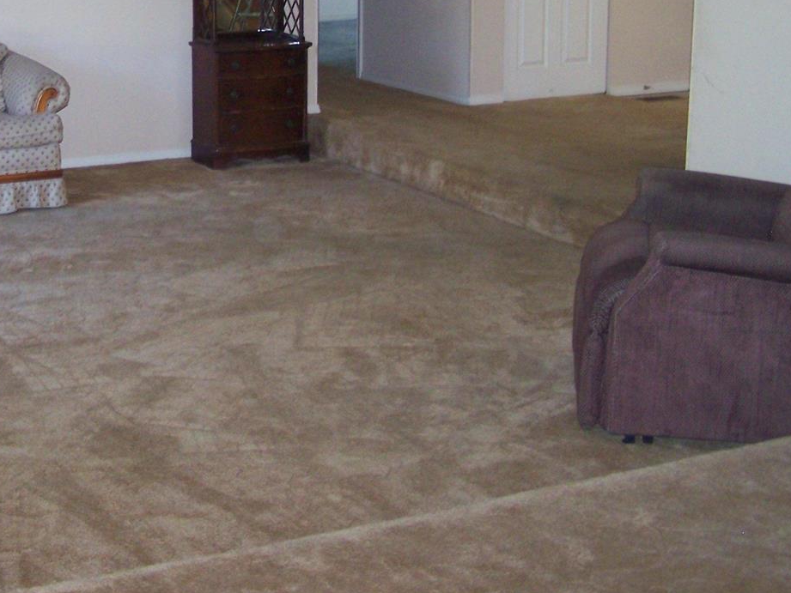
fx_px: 1508
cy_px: 94
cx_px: 195
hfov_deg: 28.9
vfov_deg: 21.9
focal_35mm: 66
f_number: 2.8
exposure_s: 1/60
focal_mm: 6.3
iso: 160
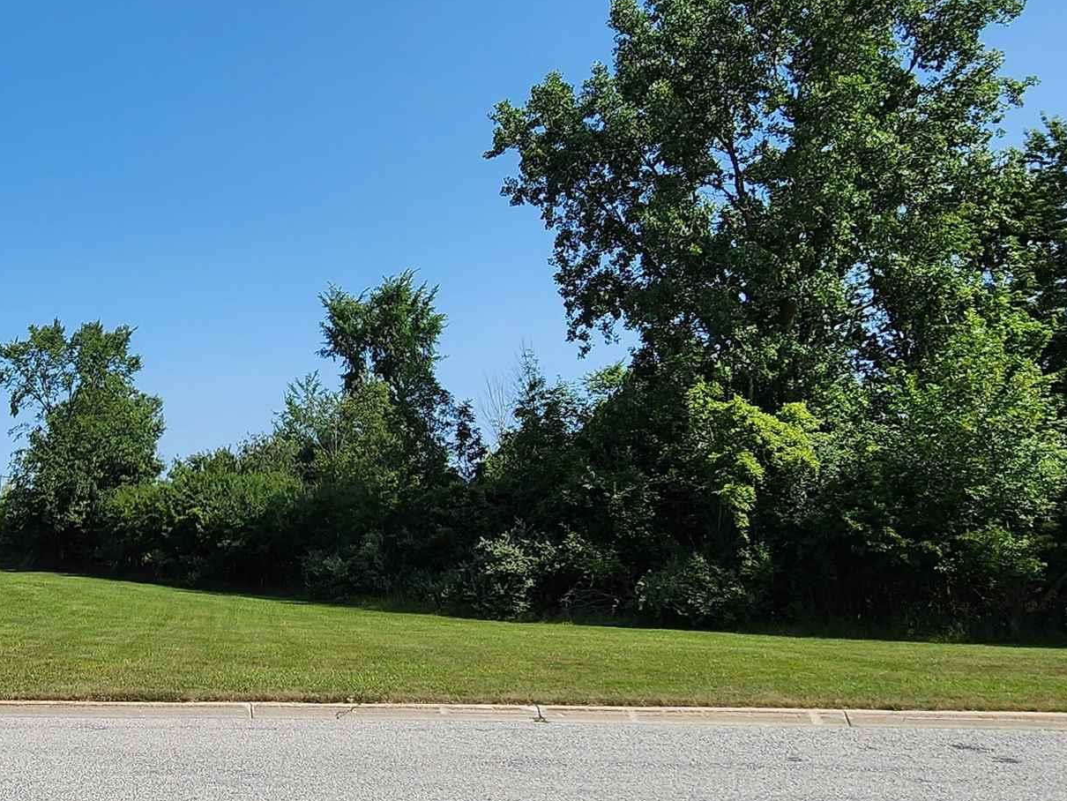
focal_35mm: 33
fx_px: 1017
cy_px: 348
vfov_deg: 42.9
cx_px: 195
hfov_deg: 51.4
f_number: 2.2
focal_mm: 2.2
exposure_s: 1/2271
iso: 50
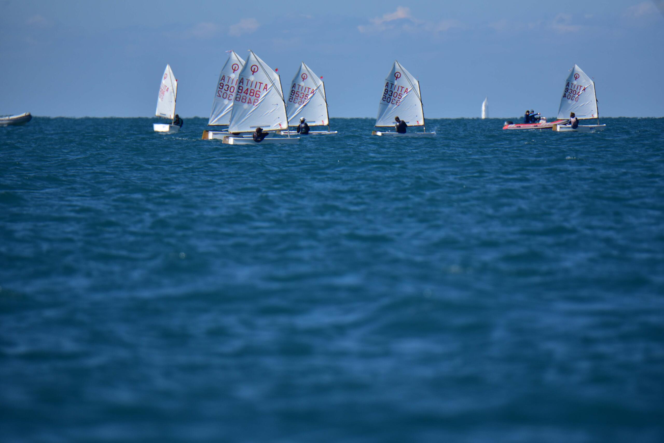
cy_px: 222
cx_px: 332
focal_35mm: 400
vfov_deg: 3.4
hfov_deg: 5.2
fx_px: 7380
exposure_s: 1/3200
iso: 400
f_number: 6.3
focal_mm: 400
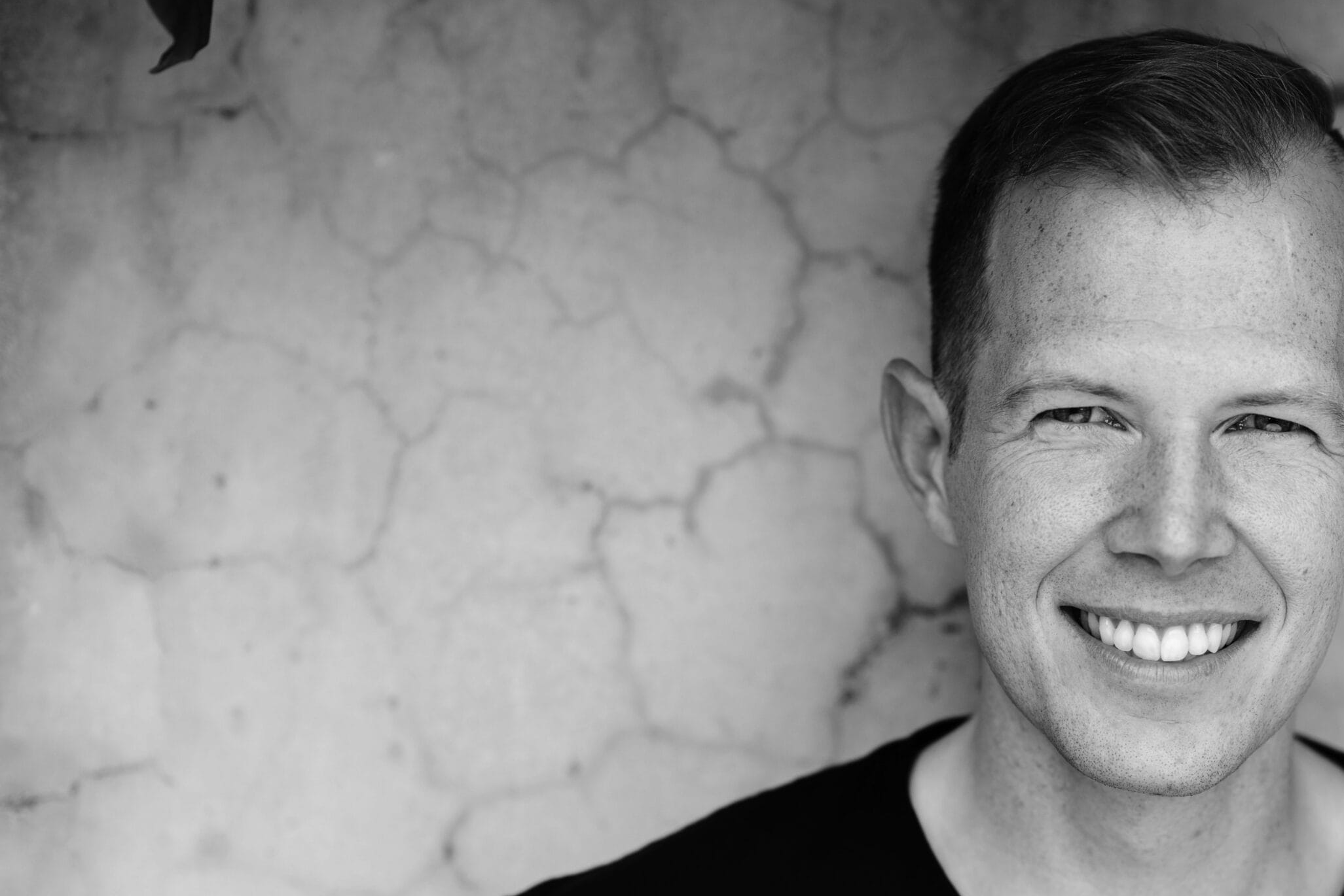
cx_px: 827
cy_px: 545
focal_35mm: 106
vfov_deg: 12.9
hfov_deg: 19.2
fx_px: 3958
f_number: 2.5
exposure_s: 1/500
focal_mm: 85
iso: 160
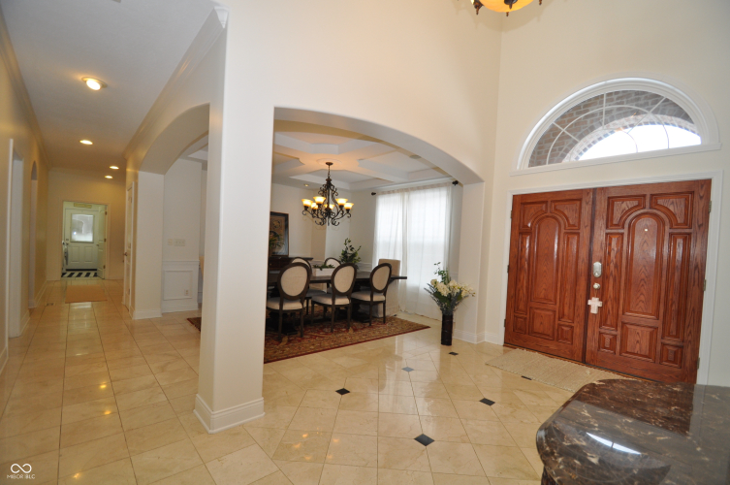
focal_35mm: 15
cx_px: 365
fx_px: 304
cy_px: 242
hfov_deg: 100.5
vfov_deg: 77.2
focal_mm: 10
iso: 450
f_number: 4
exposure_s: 1/60
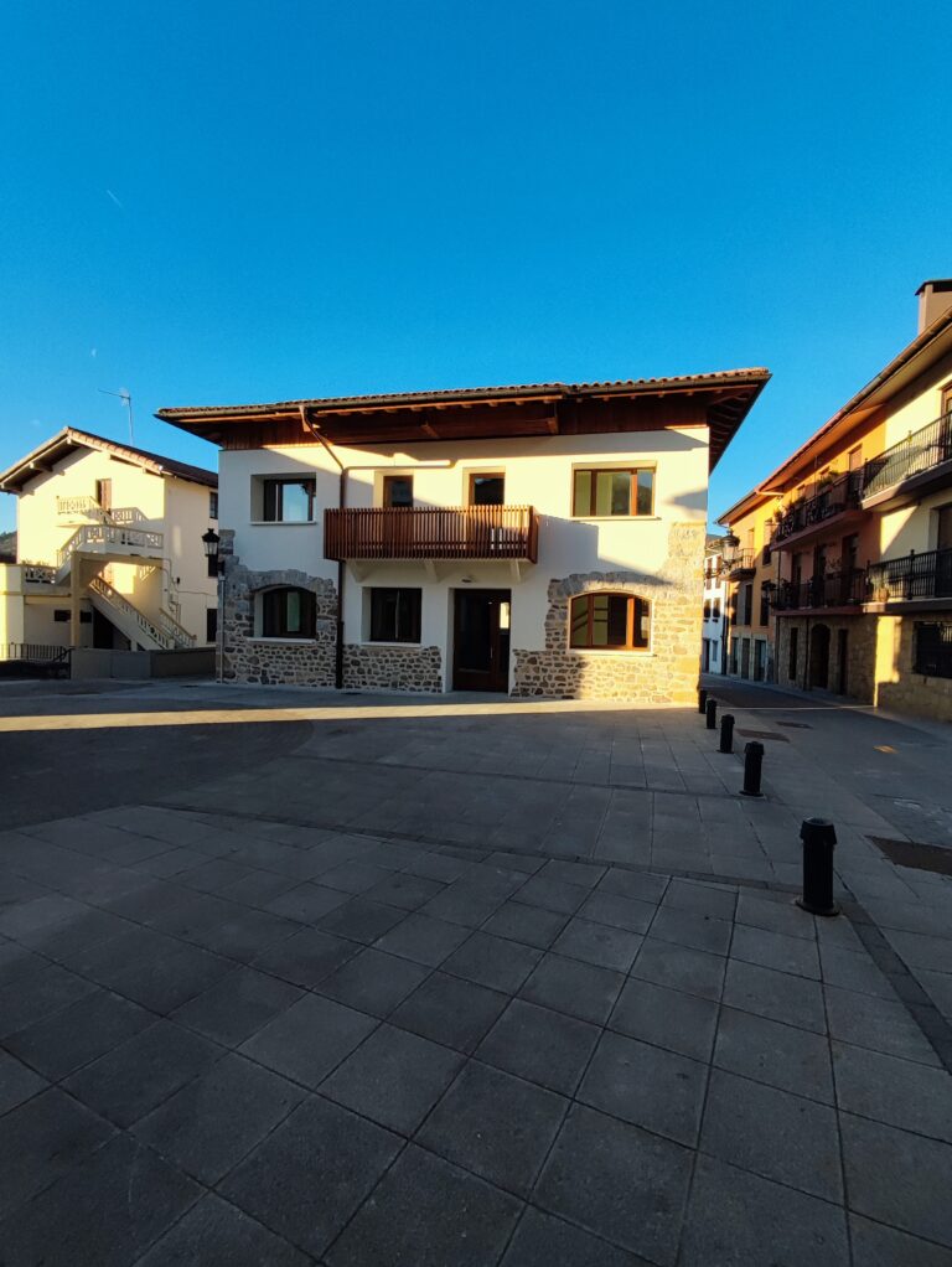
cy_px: 634
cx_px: 476
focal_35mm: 15
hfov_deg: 81.8
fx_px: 549
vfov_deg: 98.1
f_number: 2.2
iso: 50
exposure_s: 1/906
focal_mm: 1.65
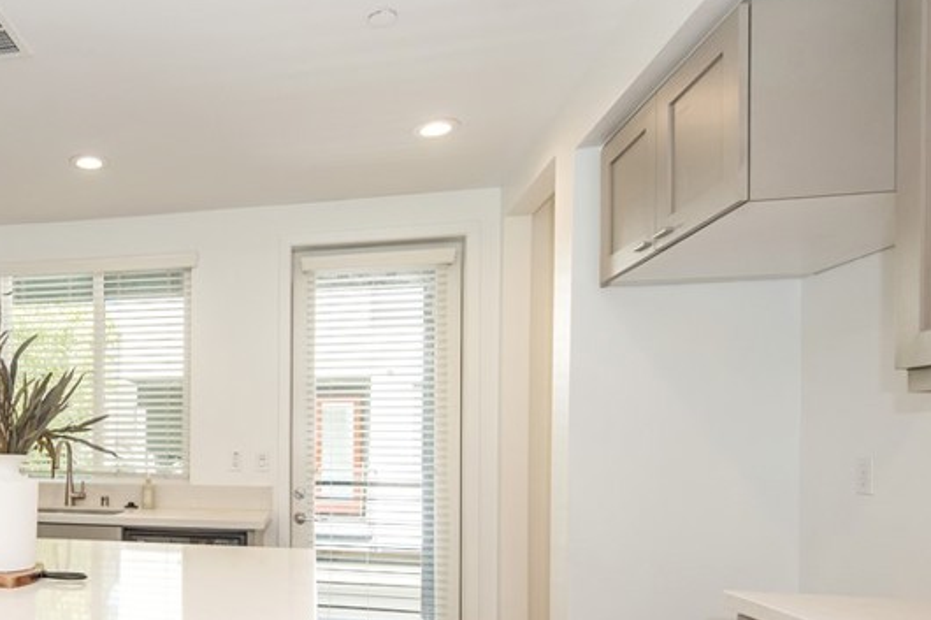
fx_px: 750
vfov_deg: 43.8
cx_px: 119
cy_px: 447
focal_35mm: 29
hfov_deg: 56.3
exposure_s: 1/125
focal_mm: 15
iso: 360
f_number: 5.6
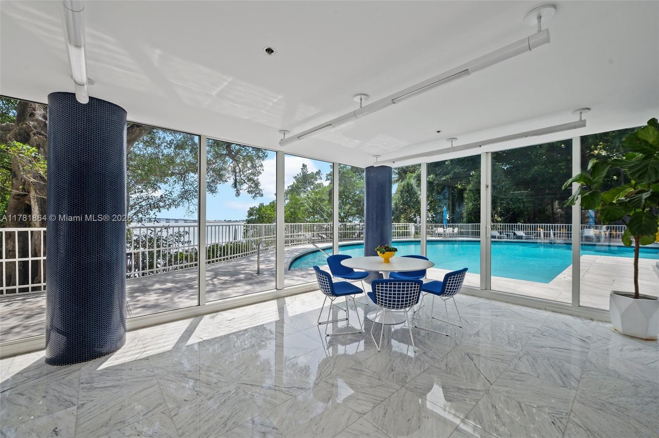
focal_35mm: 14
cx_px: 330
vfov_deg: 81.1
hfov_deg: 104.3
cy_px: 219
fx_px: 256
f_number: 8
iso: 200
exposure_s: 1/125
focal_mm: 14
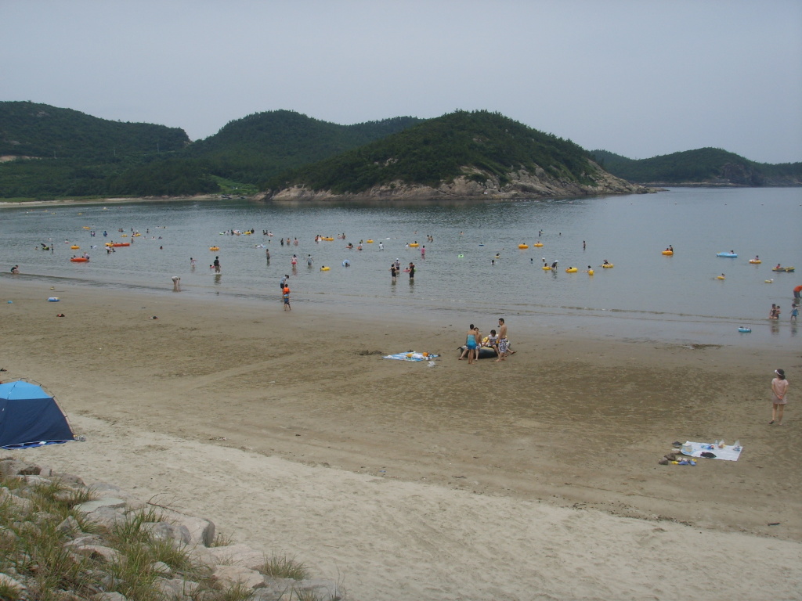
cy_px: 300
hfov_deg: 47.9
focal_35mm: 39
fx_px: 904
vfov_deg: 36.8
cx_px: 401
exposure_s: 1/250
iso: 50
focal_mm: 6.6
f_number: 6.3
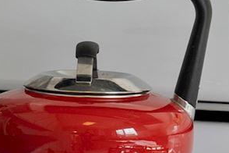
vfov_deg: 3.9
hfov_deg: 5.7
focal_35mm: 354
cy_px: 69
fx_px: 2252
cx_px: -239
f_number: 8
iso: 160
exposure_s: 1/25
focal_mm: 35
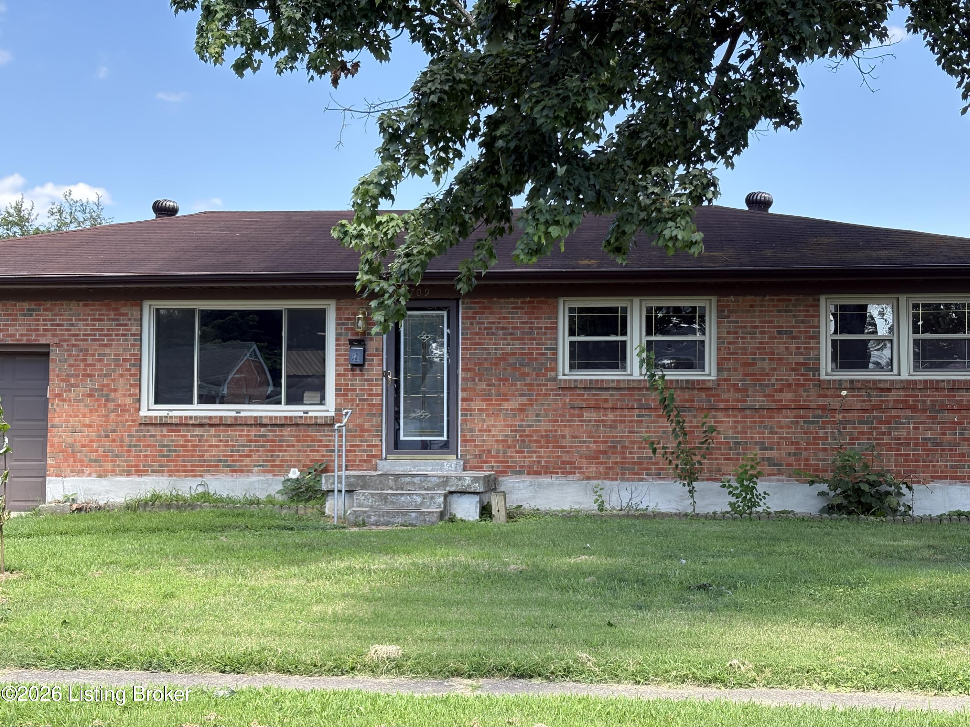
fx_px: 1457
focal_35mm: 52
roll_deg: -0.1
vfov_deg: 28.0
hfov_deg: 36.8
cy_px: 364
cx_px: 485
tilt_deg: +3.0
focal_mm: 5.96
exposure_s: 1/635
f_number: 1.6
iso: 50
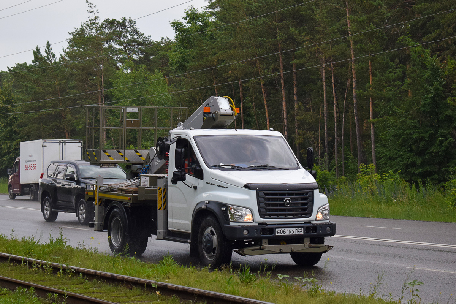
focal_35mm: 82
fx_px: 1045
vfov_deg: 16.6
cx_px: 228
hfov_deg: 24.6
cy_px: 152
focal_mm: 55
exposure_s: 1/800
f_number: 5.6
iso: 800
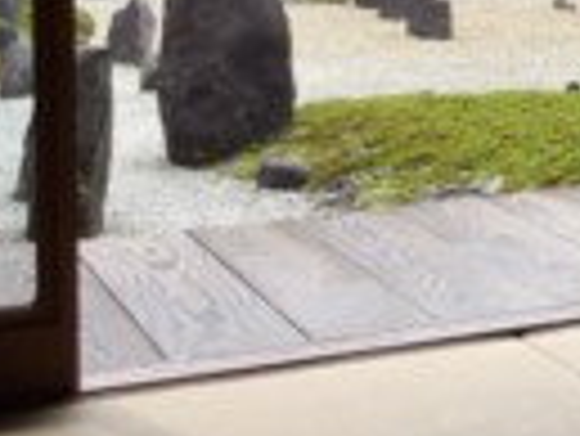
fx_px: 1811
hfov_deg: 16.7
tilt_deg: -3.2
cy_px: -117
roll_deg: -1.5
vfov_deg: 13.3
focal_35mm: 108
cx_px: 850
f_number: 2.4
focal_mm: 3.3
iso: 25
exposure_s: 1/156
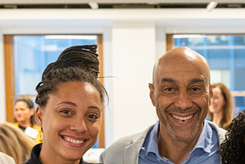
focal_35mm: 88
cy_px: 129
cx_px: 178
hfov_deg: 22.9
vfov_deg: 15.5
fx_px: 599
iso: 1600
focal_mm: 38
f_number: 4
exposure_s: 1/100
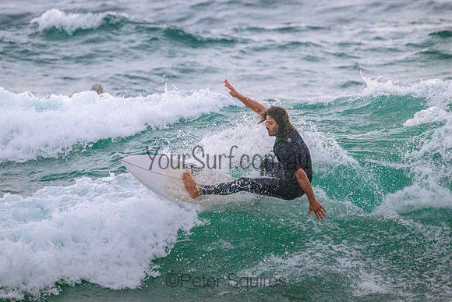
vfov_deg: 1.9
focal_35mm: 730
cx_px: 225
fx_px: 9173
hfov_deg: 2.8
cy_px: 118
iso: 12800
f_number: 11
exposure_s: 1/2000
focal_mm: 600
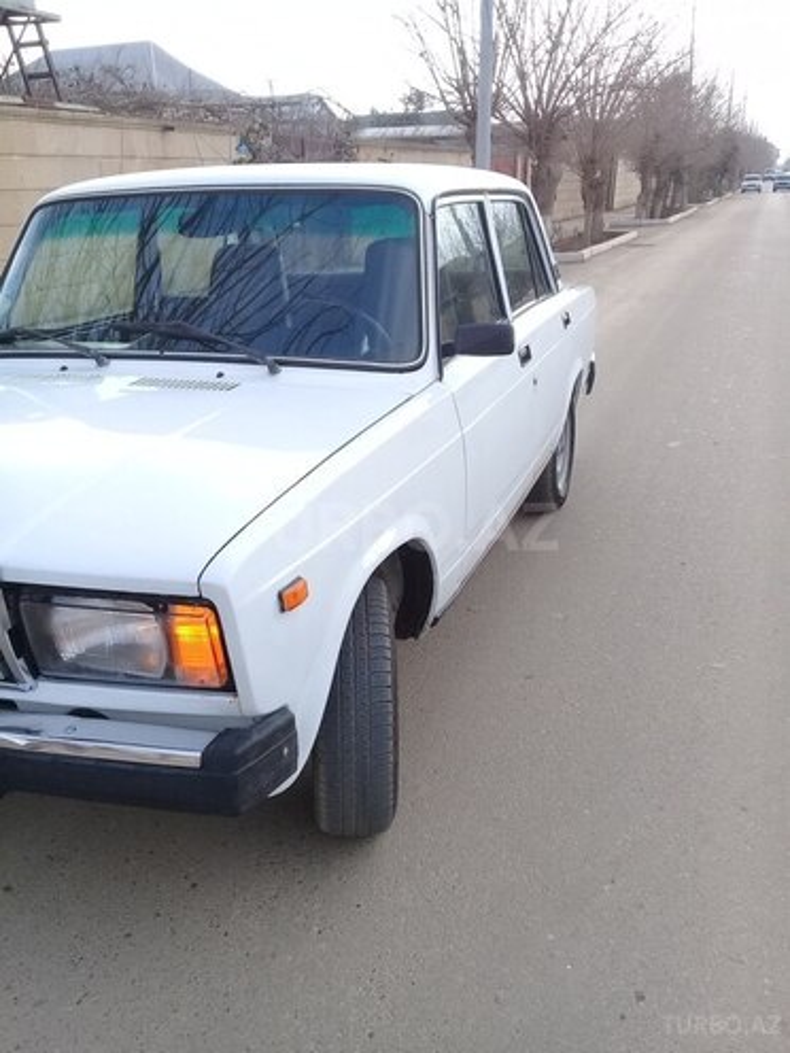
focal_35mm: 31
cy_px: 526
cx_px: 395
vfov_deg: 58.4
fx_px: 943
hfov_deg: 45.4
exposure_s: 1/300
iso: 50
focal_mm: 3.3
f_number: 2.2
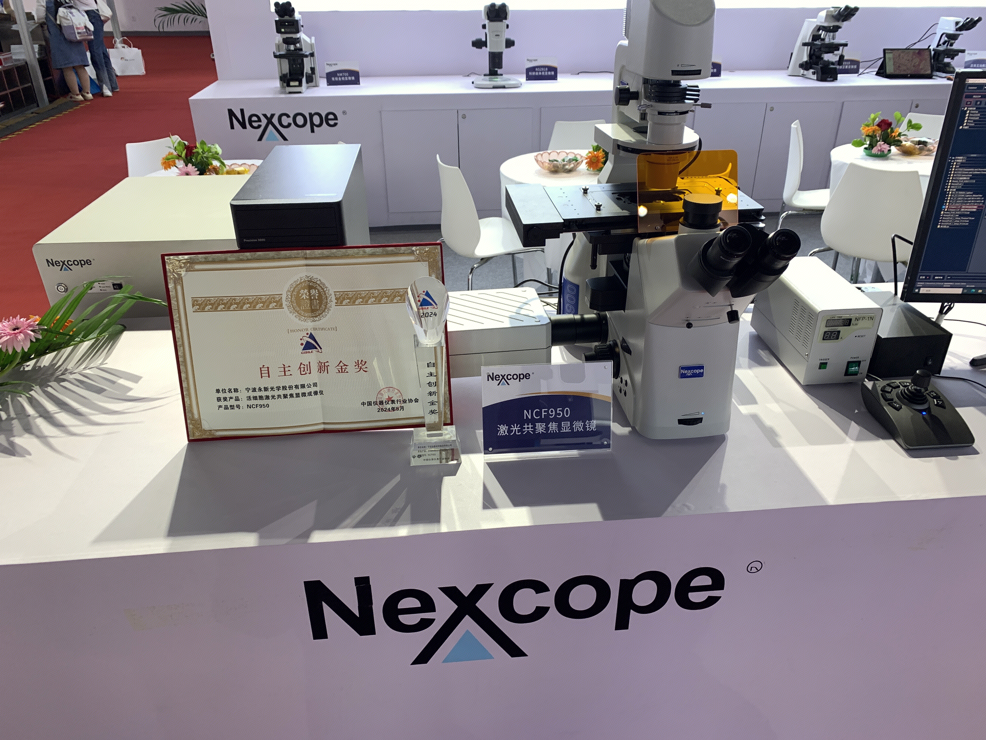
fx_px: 741
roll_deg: +0.0
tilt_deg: -28.2
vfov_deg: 53.1
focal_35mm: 26
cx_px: 493
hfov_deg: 67.3
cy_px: 370
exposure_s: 1/100
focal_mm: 4.25
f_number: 1.8
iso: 80
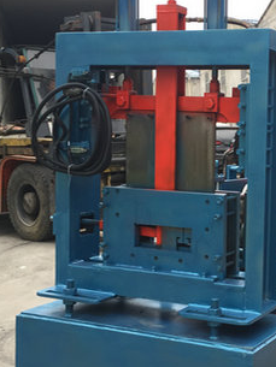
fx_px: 404
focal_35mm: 38
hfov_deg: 37.5
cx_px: 176
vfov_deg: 48.7
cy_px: 150
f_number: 2.2
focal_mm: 4.15
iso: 32
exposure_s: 1/137
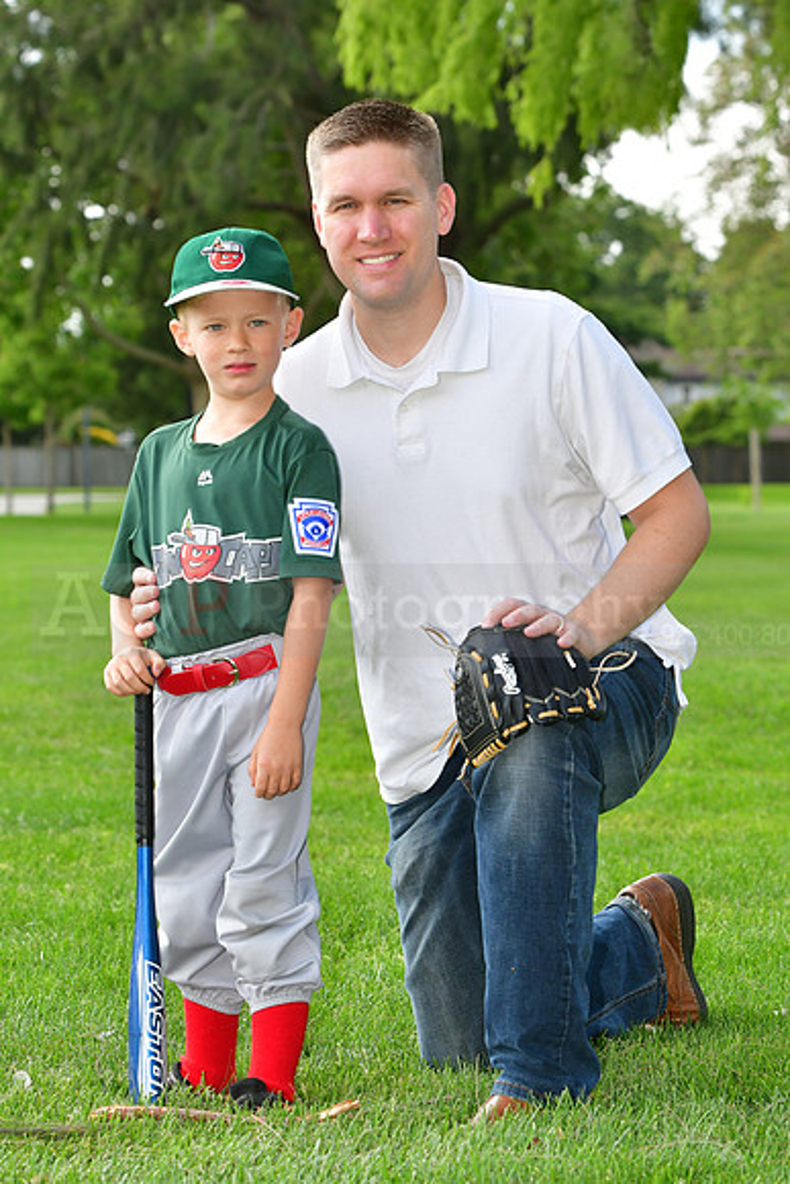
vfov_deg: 14.9
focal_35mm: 138
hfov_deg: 9.9
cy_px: 592
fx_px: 4539
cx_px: 395
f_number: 7.1
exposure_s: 1/640
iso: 500
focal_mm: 92
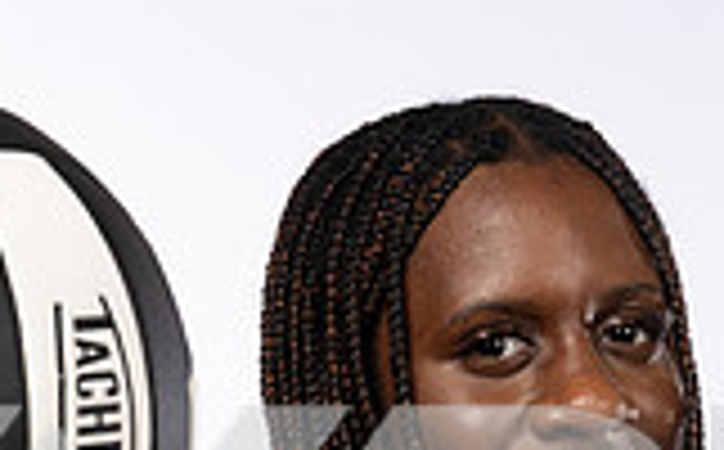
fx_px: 2955
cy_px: 954
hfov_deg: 14.0
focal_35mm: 150
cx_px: 446
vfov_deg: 8.2
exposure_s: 1/250
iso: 200
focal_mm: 35
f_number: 7.1
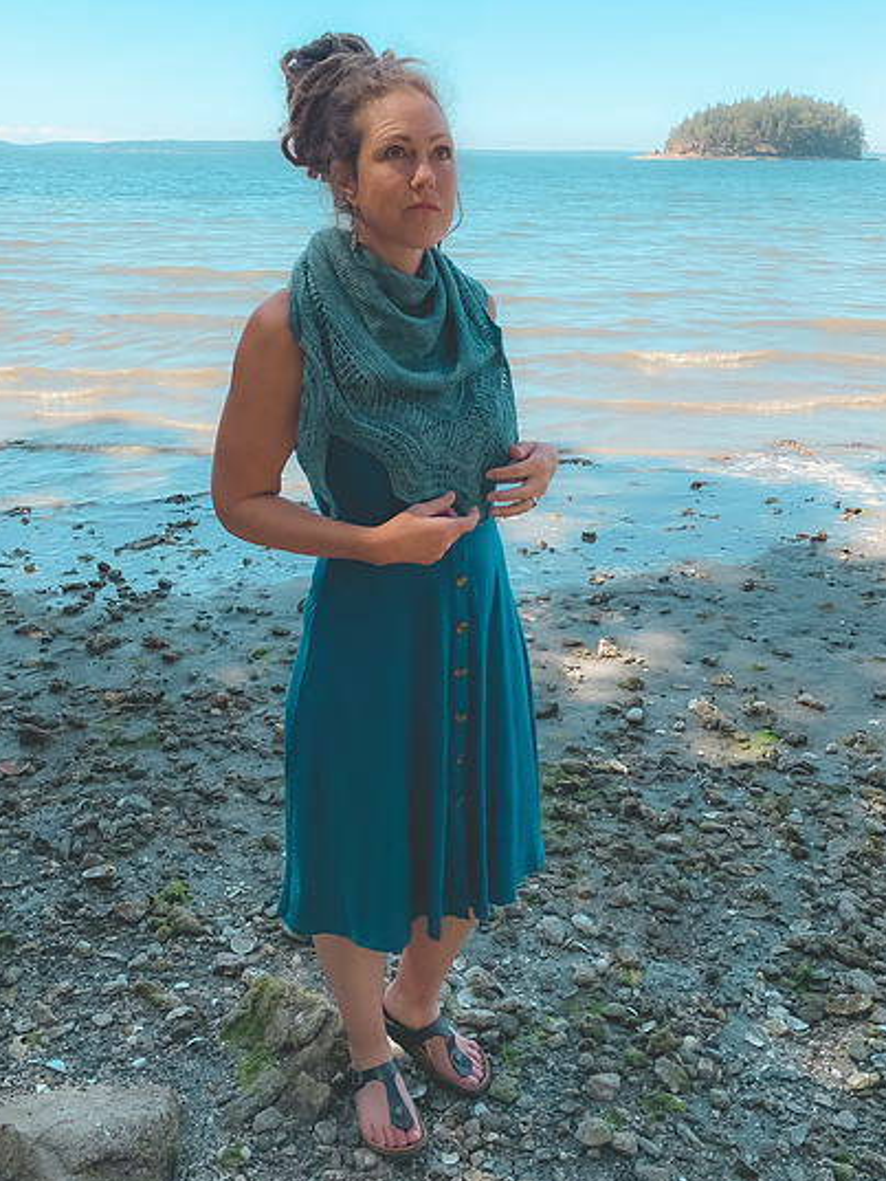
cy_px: 578
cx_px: 440
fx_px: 1058
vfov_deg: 58.3
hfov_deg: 45.5
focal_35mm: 31
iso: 25
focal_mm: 4.25
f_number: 1.8
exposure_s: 1/900
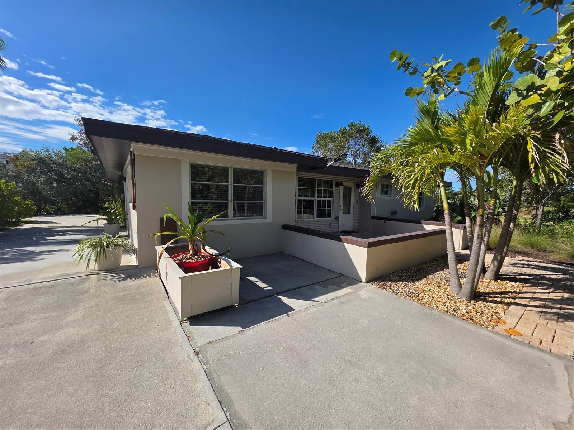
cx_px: 287
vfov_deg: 89.9
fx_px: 216
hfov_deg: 106.2
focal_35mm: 13
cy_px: 215
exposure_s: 1/2782
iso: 40
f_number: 1.9
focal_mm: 2.2
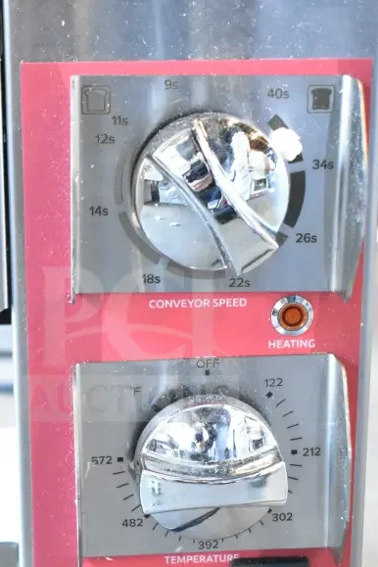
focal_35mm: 90
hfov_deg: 15.2
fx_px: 1417
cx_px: 128
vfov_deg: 22.6
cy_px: 344
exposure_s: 1/60
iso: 5000
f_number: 4.8
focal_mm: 38
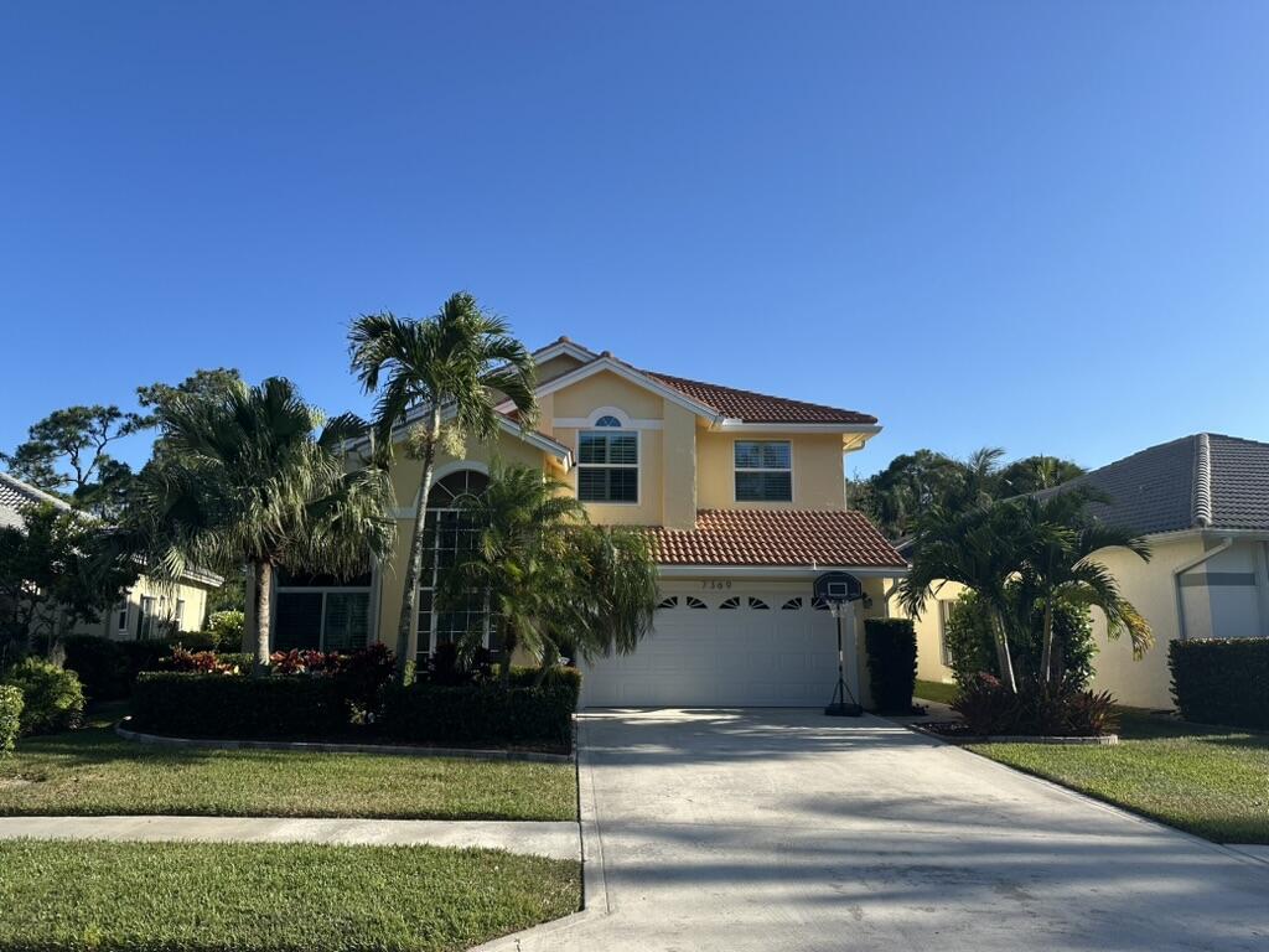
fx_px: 880
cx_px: 634
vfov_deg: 56.8
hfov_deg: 71.6
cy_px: 476
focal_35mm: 24
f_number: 1.78
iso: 80
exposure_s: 1/3247
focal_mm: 6.86
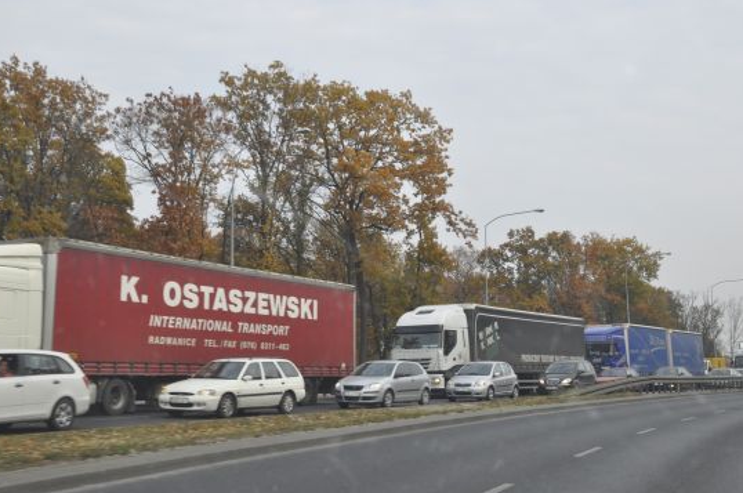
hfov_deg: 39.6
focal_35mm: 50
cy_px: 223
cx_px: 360
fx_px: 1030
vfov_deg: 26.9
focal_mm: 28
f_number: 13
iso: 400
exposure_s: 1/200
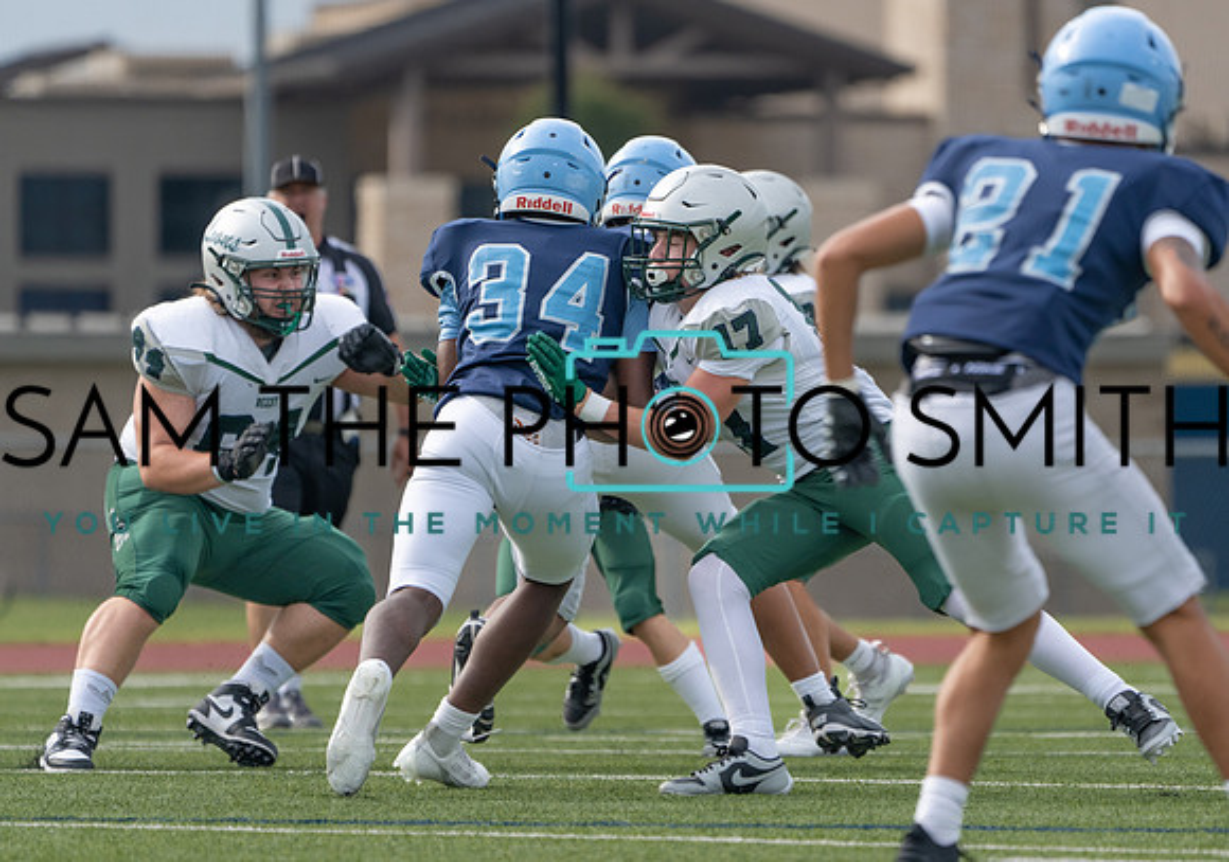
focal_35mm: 501
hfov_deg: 4.1
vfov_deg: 2.8
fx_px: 17372
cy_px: 393
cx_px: 745
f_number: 5.6
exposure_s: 1/1250
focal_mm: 400
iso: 320
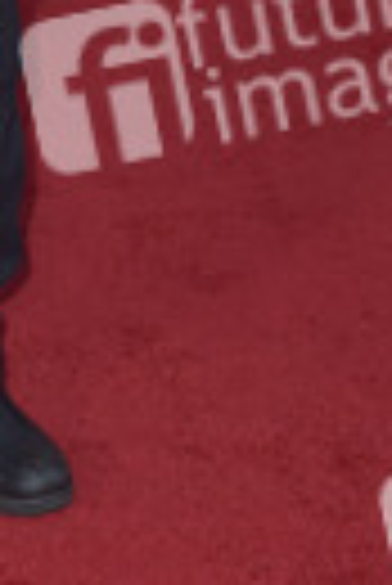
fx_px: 2248
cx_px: -155
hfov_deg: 9.7
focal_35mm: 138
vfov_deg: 14.3
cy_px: -158
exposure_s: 1/250
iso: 400
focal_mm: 45
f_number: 6.3
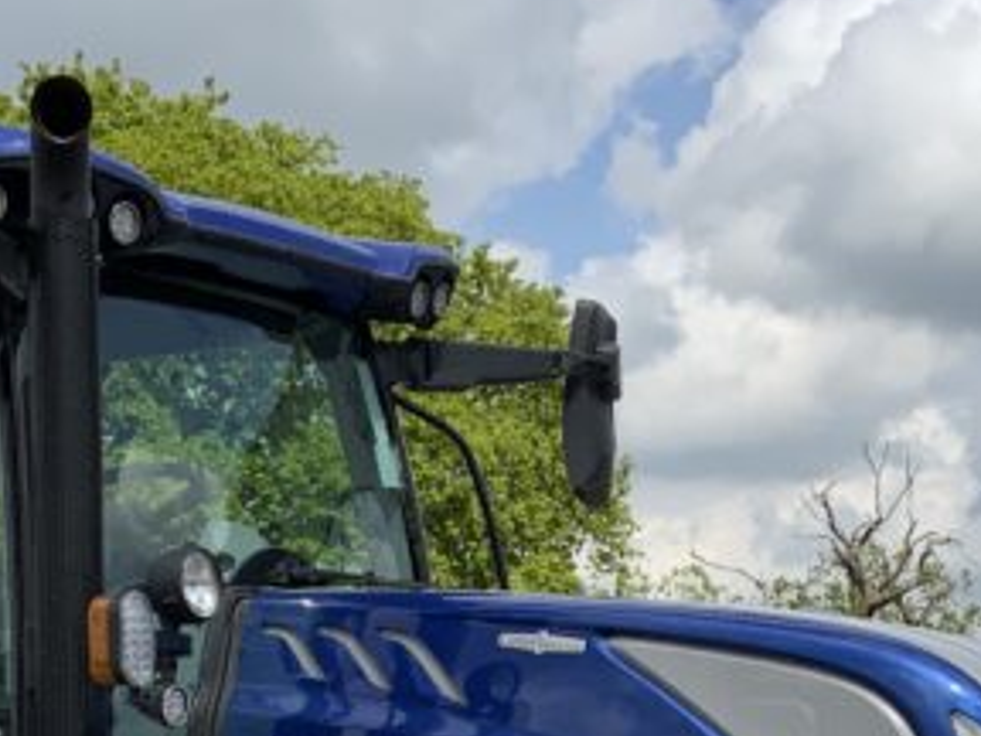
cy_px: 927
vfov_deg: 13.9
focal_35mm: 103
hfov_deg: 19.1
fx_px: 2919
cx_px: 514
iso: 16
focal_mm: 3
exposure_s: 1/2320
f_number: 1.8
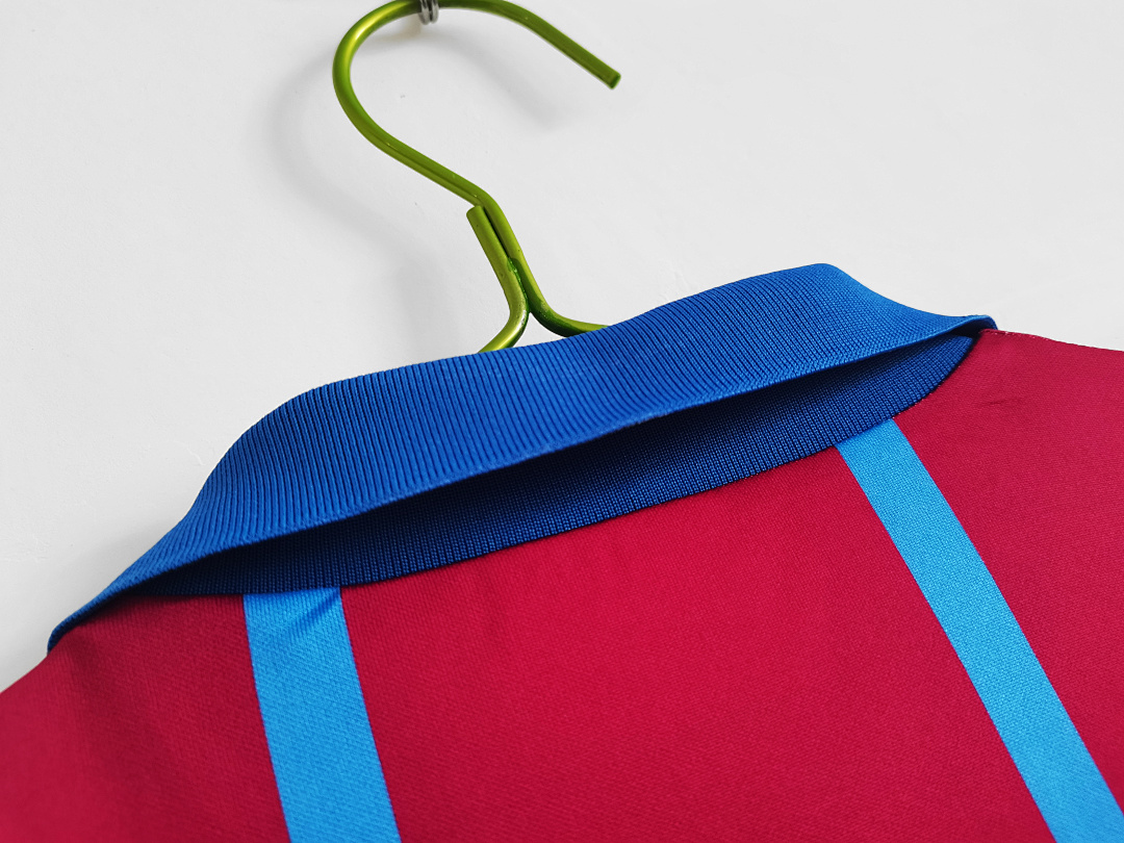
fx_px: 844
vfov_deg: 53.1
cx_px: 562
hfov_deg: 67.3
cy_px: 422
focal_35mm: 26
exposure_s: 1/50
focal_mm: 5.58
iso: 320
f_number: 1.8
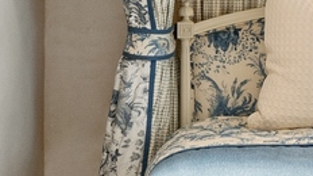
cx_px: 737
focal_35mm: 114
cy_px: -3
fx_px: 943
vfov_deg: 10.5
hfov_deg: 13.8
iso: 200
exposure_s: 3
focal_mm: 15.5
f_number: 8
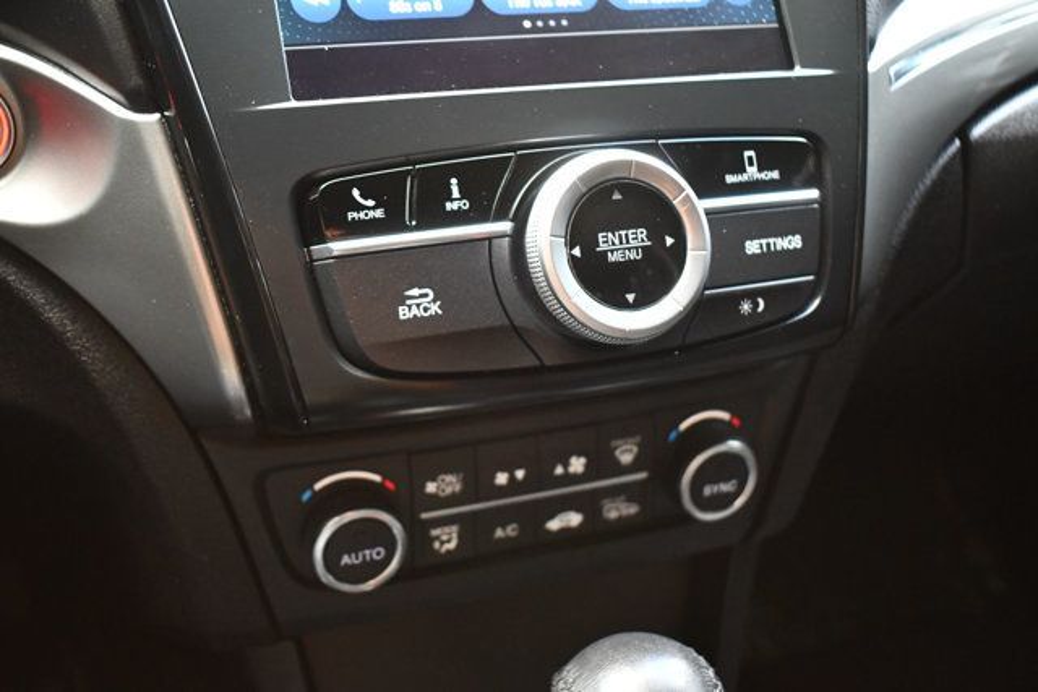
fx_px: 1211
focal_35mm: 42
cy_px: 346
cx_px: 519
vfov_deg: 31.9
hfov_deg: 46.4
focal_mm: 28
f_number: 4.2
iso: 3200
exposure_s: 1/60
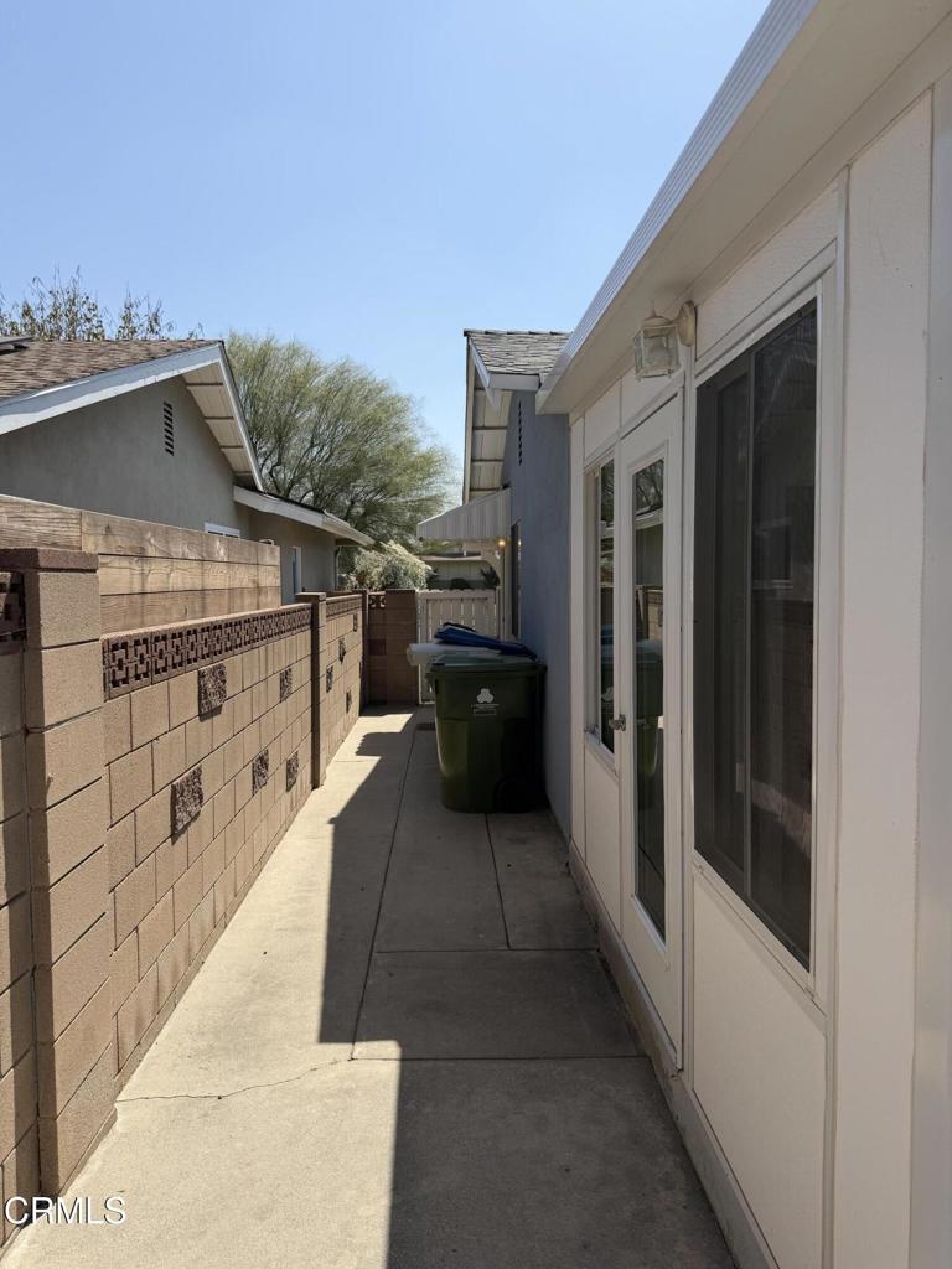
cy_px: 634
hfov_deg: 56.8
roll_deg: +0.1
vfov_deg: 71.6
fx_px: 880
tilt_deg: -3.5
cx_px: 476
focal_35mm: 24
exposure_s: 1/4975
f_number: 1.78
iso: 80
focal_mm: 6.76
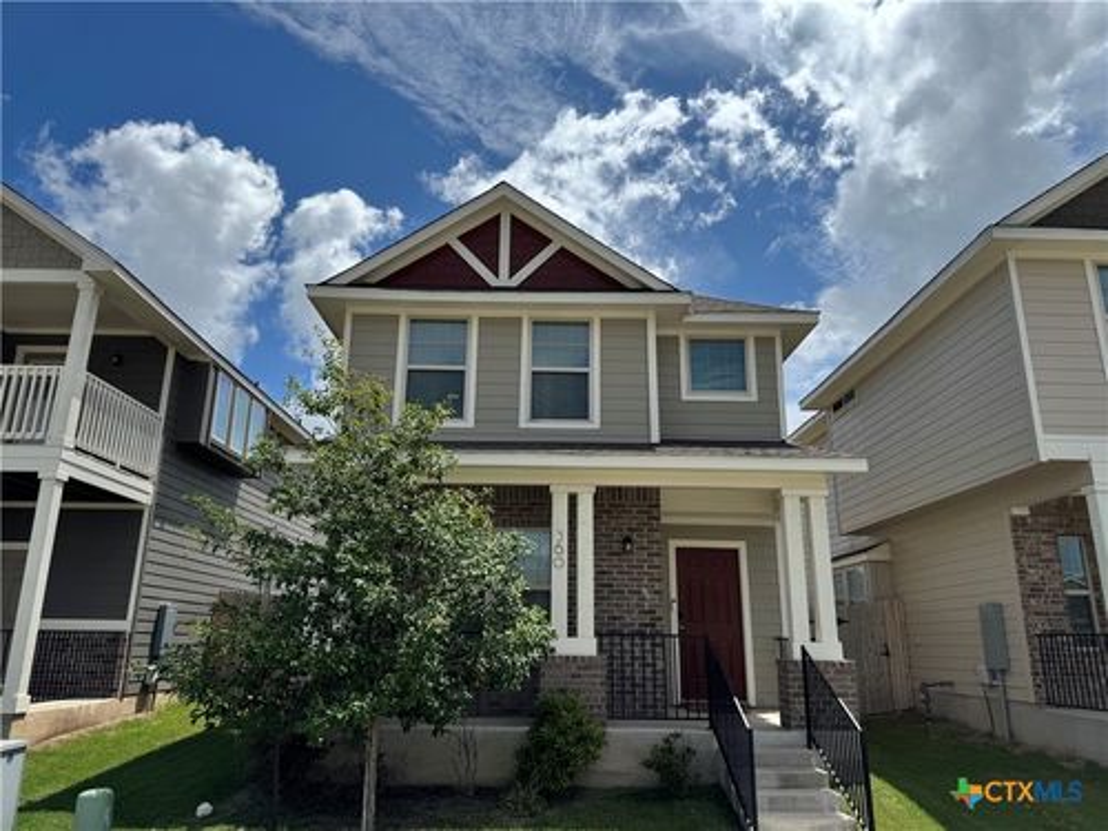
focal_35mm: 24
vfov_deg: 56.8
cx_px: 554
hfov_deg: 71.6
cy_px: 416
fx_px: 768
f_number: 1.78
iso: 80
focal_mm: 6.76
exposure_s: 1/7937
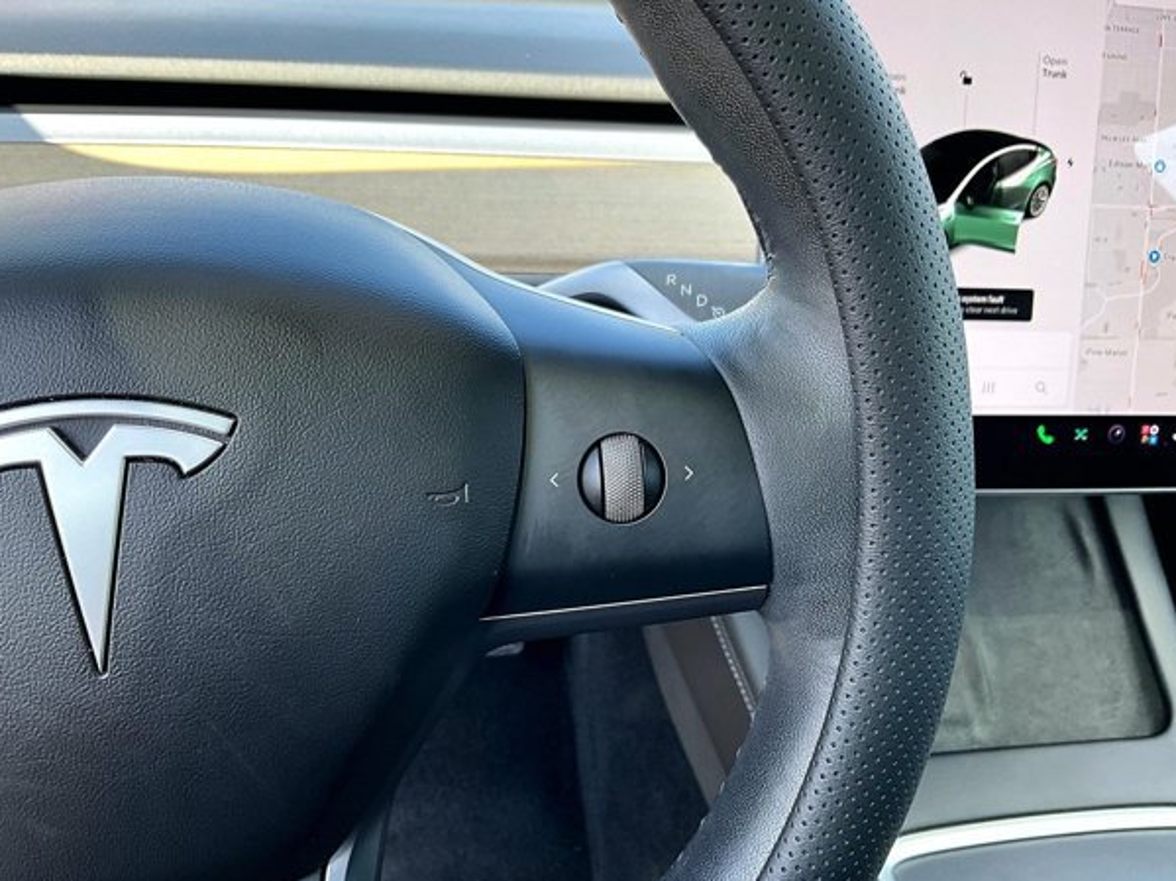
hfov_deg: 58.4
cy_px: 455
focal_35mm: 31
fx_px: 1053
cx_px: 605
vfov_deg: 45.4
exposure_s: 1/122
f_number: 1.8
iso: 32
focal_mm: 3
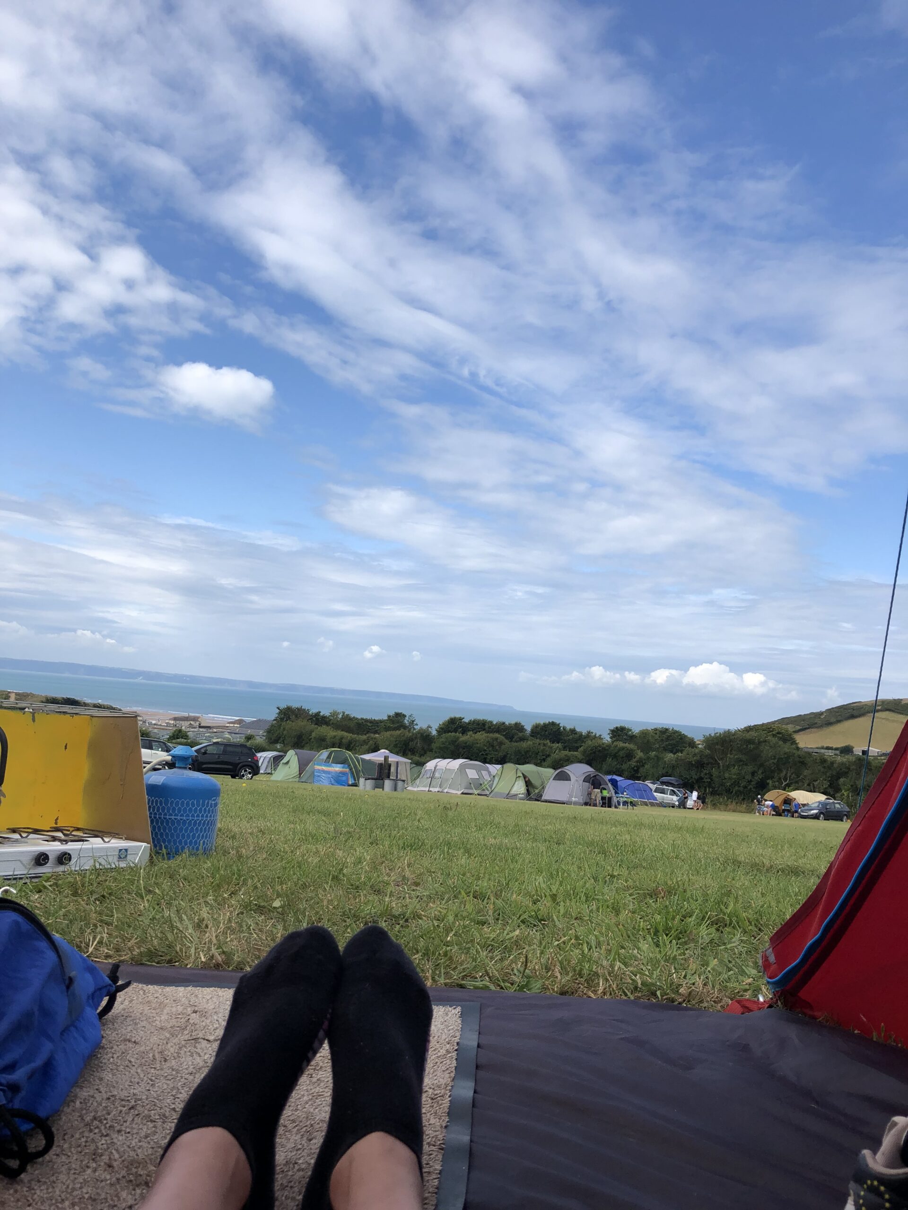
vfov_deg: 63.4
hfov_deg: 49.7
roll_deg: -4.1
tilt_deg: +6.5
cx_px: 454
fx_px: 979
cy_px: 605
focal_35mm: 28
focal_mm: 3.99
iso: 20
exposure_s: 1/2183
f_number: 1.8
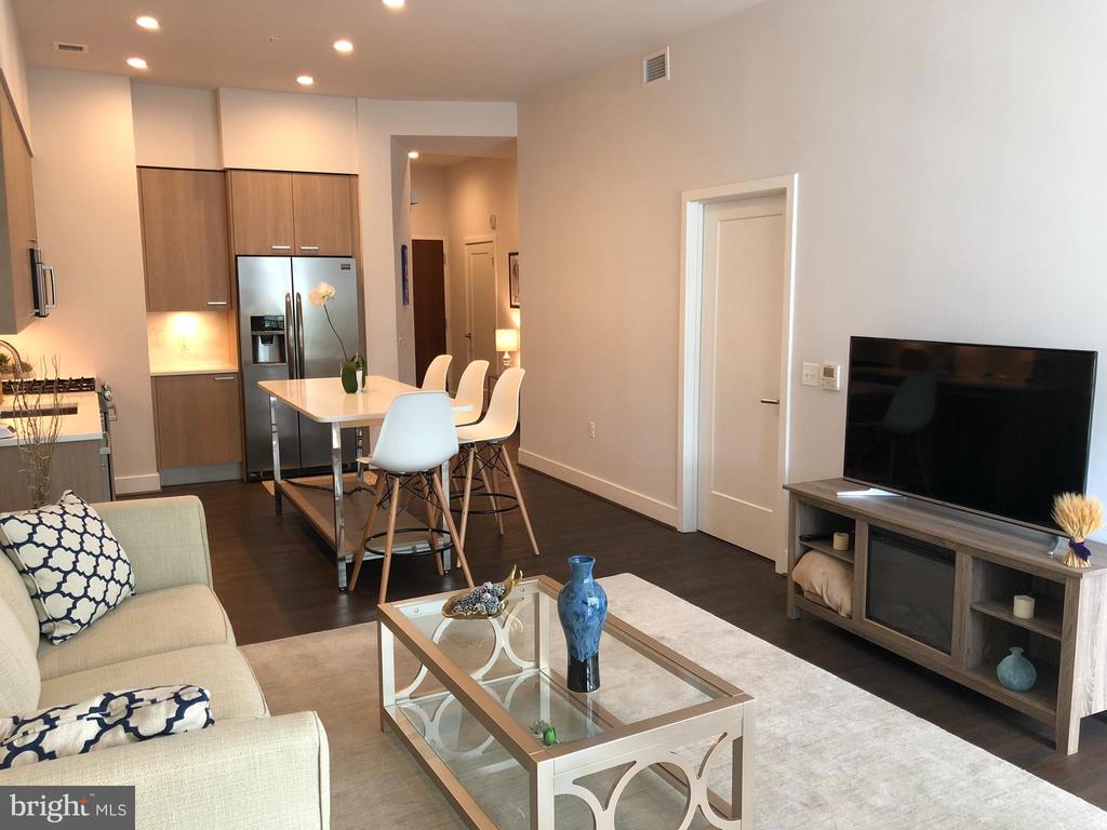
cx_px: 554
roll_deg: -0.2
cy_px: 415
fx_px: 895
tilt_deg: -8.8
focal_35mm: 28
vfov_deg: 49.7
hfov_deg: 63.4
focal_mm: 4
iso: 40
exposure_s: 1/24
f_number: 1.8
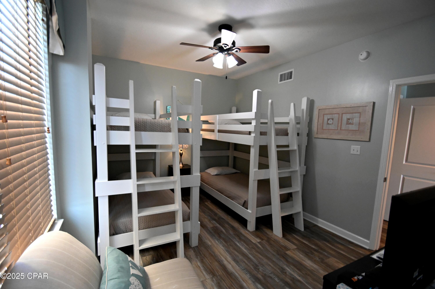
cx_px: 218
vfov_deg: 77.3
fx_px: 181
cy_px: 144
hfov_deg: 100.4
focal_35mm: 15
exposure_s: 1/125
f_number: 3.5
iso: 1600
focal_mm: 10
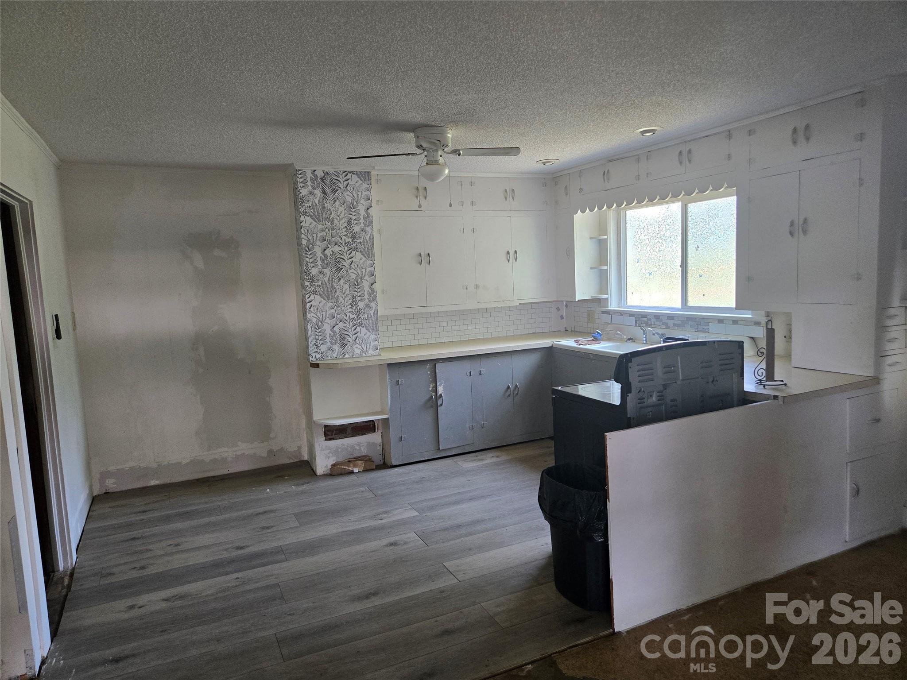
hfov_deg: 73.9
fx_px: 603
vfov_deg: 58.9
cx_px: 454
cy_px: 340
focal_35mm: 23
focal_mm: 5.4
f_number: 1.8
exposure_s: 1/120
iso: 250
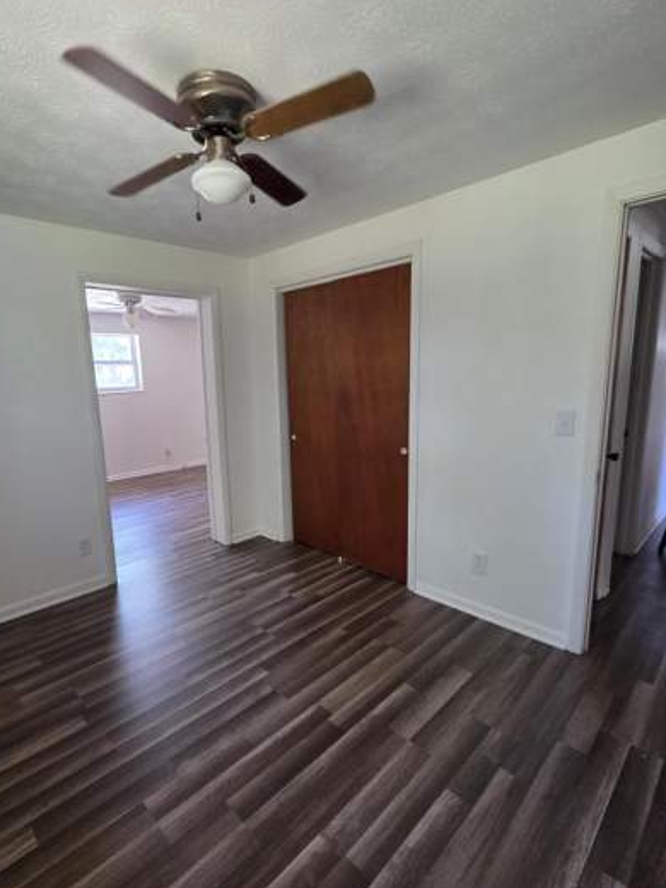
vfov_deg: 94.5
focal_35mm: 16
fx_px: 410
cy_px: 447
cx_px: 283
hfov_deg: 77.6
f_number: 2.2
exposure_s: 1/60
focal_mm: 2.2
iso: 500
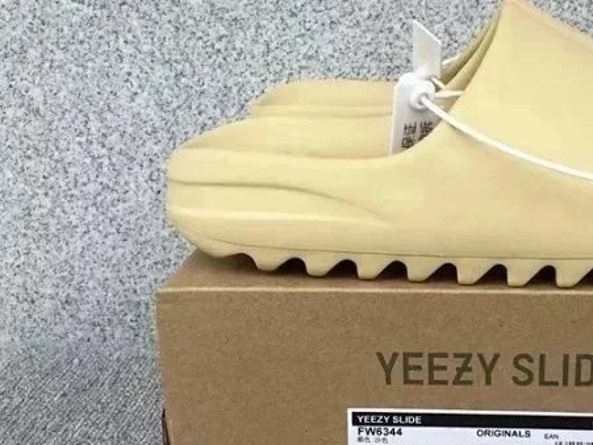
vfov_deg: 26.5
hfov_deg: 33.6
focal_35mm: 55
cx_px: 498
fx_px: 942
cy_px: 248
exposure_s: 1/438
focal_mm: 3.3
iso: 25
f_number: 2.4
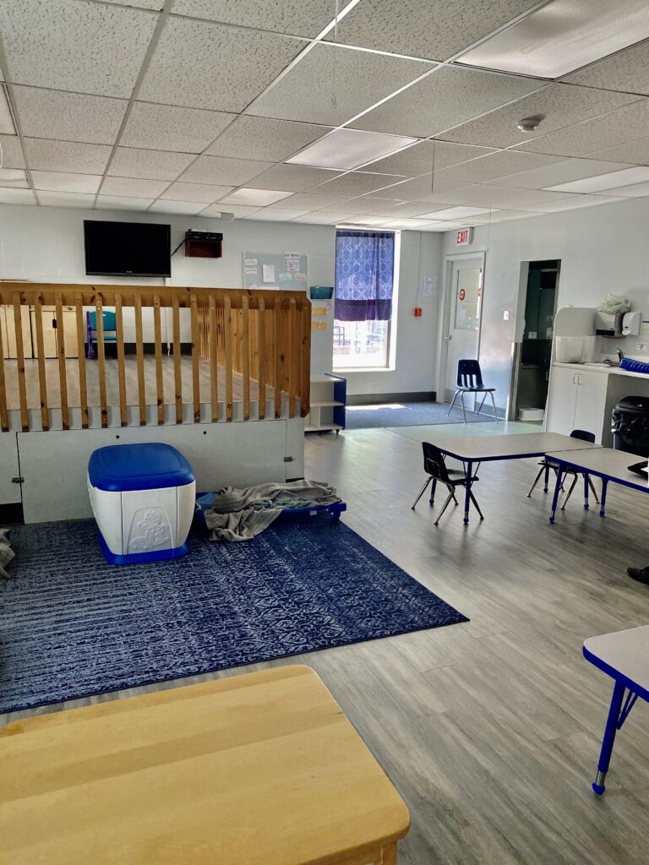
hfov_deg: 53.1
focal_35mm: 26
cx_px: 324
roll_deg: -0.3
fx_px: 650
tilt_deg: -11.6
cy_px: 432
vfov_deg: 67.3
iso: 320
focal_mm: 4.25
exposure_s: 1/60
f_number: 1.8
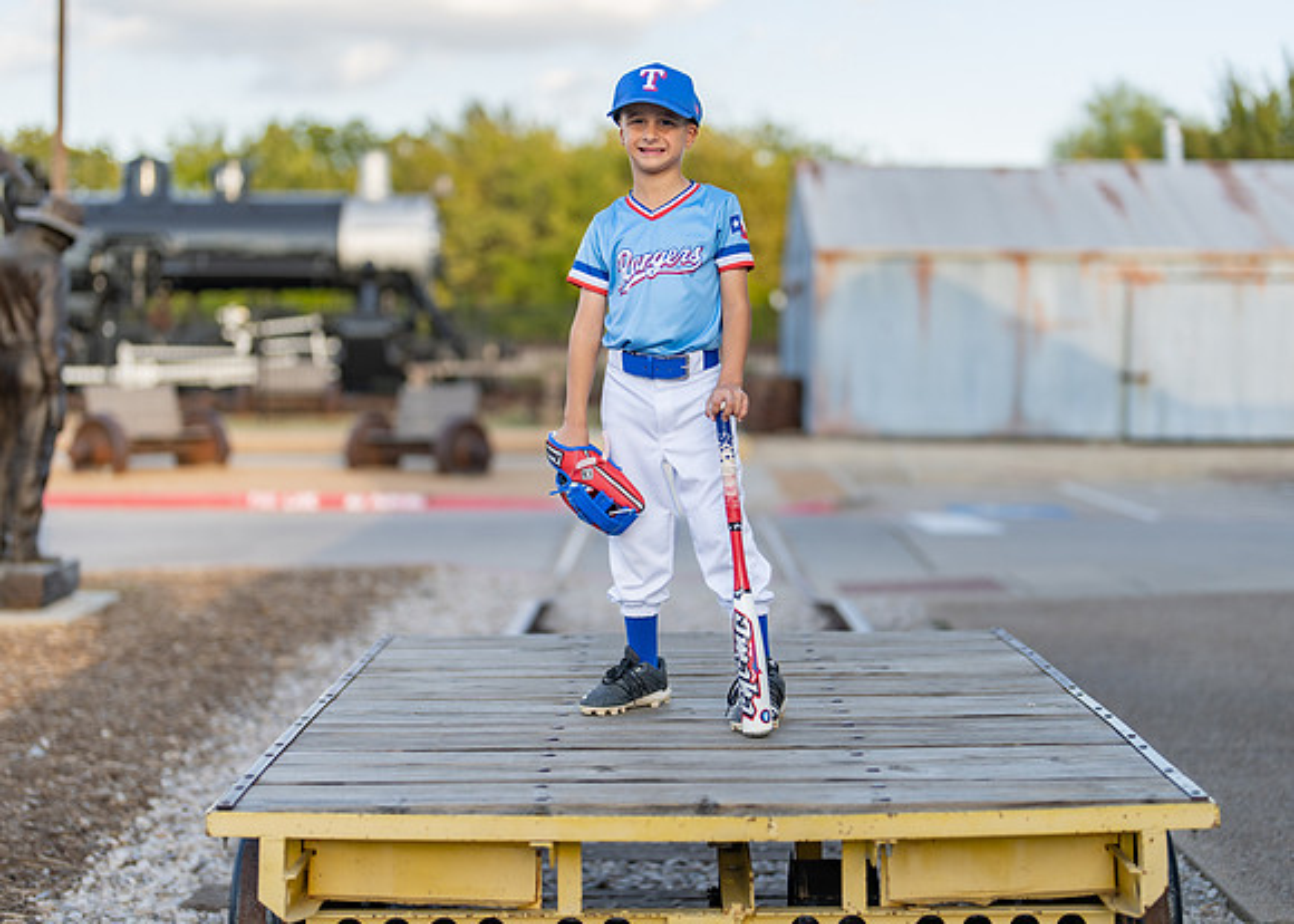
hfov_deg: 31.9
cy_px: 458
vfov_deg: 23.0
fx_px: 2265
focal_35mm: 62
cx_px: 683
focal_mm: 50
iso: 100
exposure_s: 1/2000
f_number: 1.2
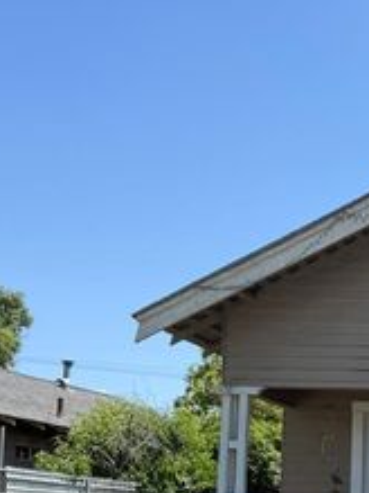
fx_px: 1039
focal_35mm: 73
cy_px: 441
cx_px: 524
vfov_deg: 25.9
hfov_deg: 18.3
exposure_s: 1/2907
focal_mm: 6.76
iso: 80
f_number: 1.78
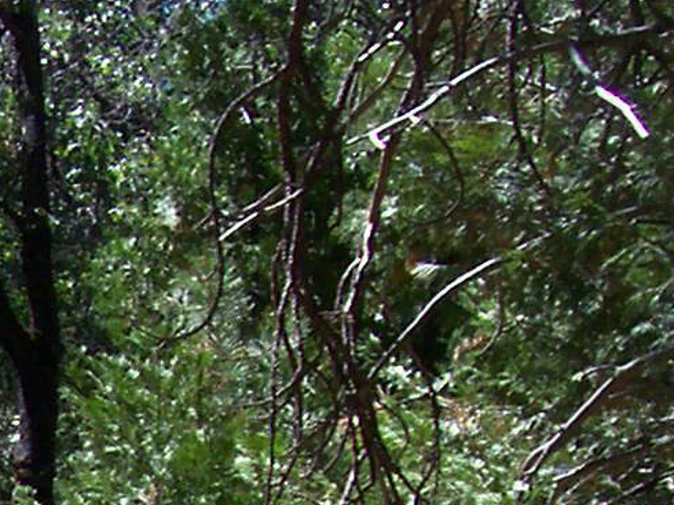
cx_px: -466
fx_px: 3114
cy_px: 1054
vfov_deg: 8.7
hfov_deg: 11.6
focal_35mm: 160
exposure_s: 1/754
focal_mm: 5.6
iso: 80
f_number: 2.7
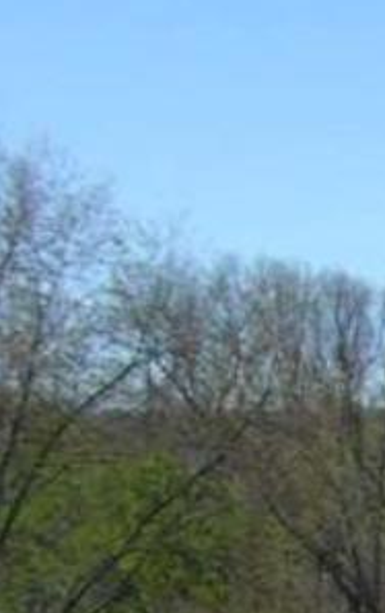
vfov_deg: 11.1
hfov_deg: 6.3
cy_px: 1002
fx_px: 2996
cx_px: 1447
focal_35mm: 179
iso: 100
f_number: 8.4
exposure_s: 1/180
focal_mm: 6.3
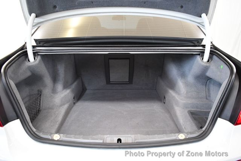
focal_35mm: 30
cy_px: 80
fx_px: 201
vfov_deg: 43.6
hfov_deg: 62.0
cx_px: 120
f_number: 3.5
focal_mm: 20
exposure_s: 1/100
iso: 3200
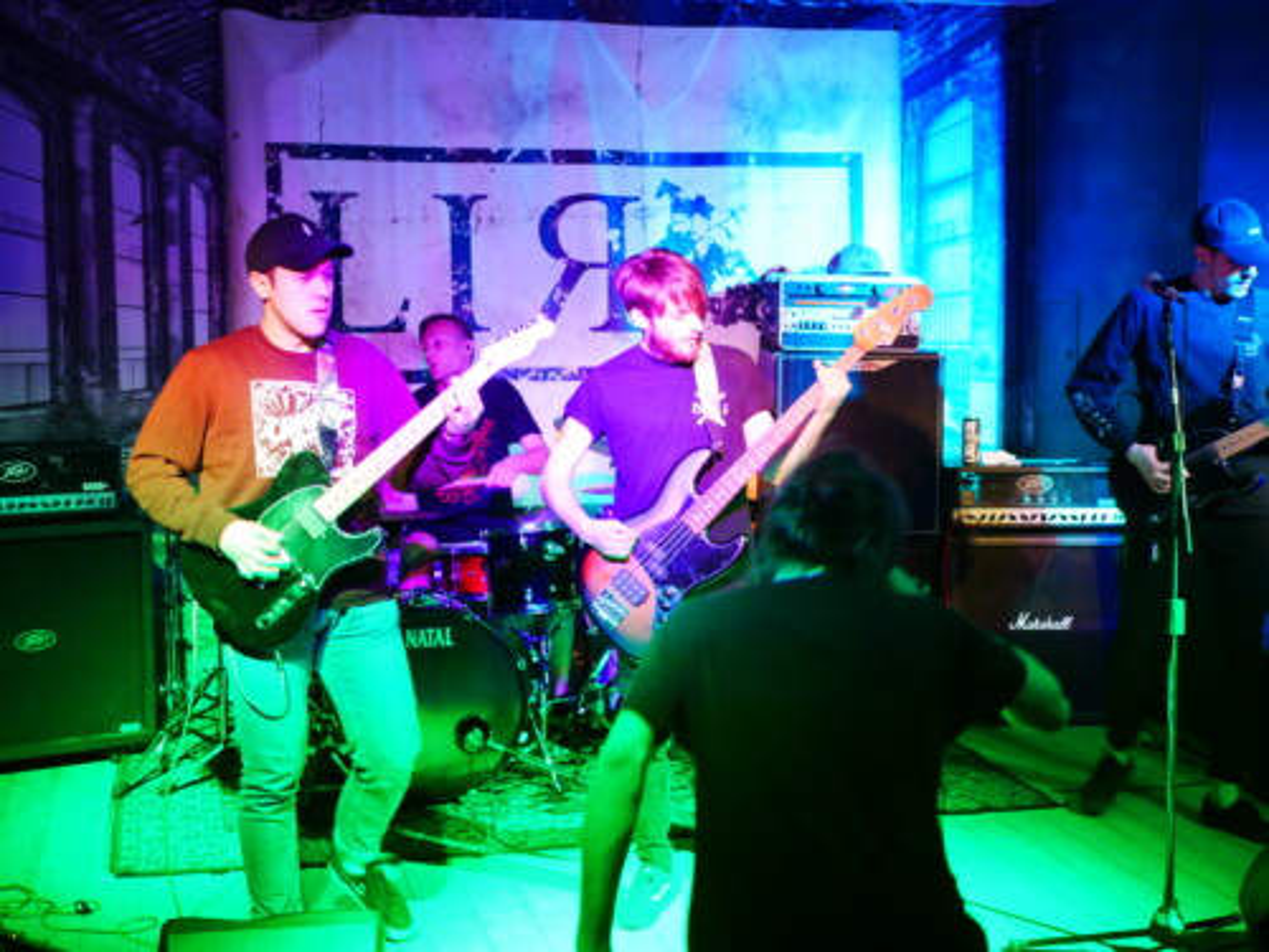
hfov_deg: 38.2
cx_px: 634
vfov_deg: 29.1
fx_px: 1833
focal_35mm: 50
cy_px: 476
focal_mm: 25
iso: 1600
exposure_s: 1/50
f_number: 1.7
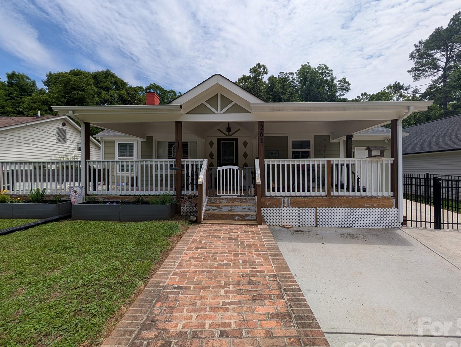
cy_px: 167
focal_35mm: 14
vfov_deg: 85.8
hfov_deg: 102.0
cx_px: 233
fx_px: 187
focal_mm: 2.02
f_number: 1.7
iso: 50
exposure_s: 1/4184
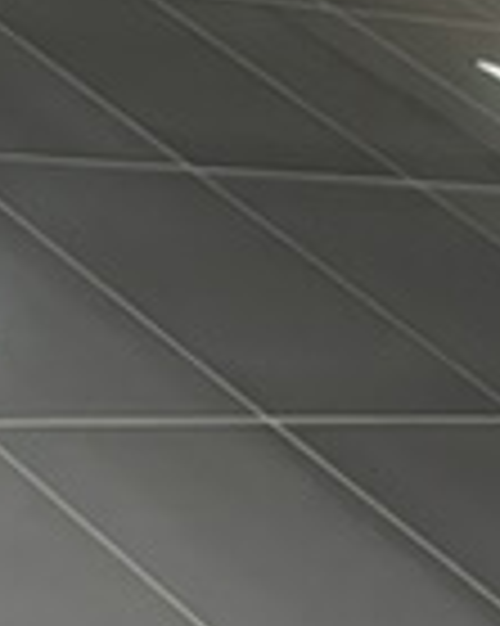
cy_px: -504
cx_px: -995
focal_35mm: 187
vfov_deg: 9.8
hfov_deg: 7.3
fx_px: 3463
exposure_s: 1/60
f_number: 1.6
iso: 200
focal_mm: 5.96
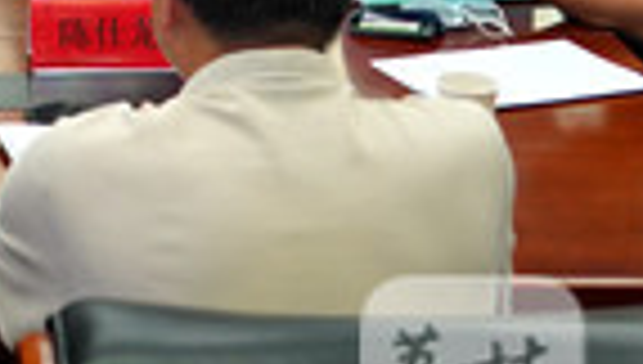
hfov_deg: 15.9
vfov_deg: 8.6
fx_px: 2186
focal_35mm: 128
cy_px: -550
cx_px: -175
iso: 2500
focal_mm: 25
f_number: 4
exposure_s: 1/160
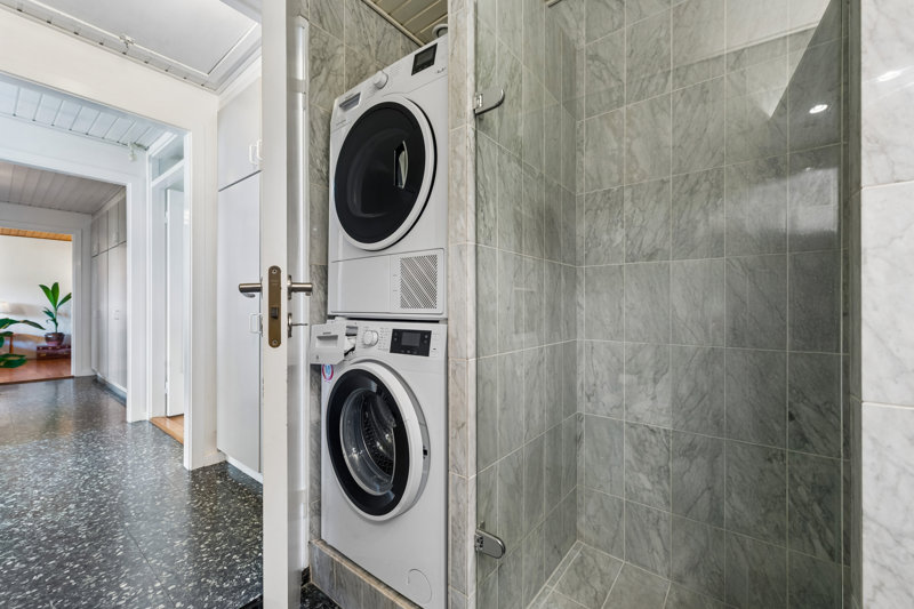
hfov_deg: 104.3
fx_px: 355
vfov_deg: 81.2
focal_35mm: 14
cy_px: 304
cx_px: 457
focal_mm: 14
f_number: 10
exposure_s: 1
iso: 200
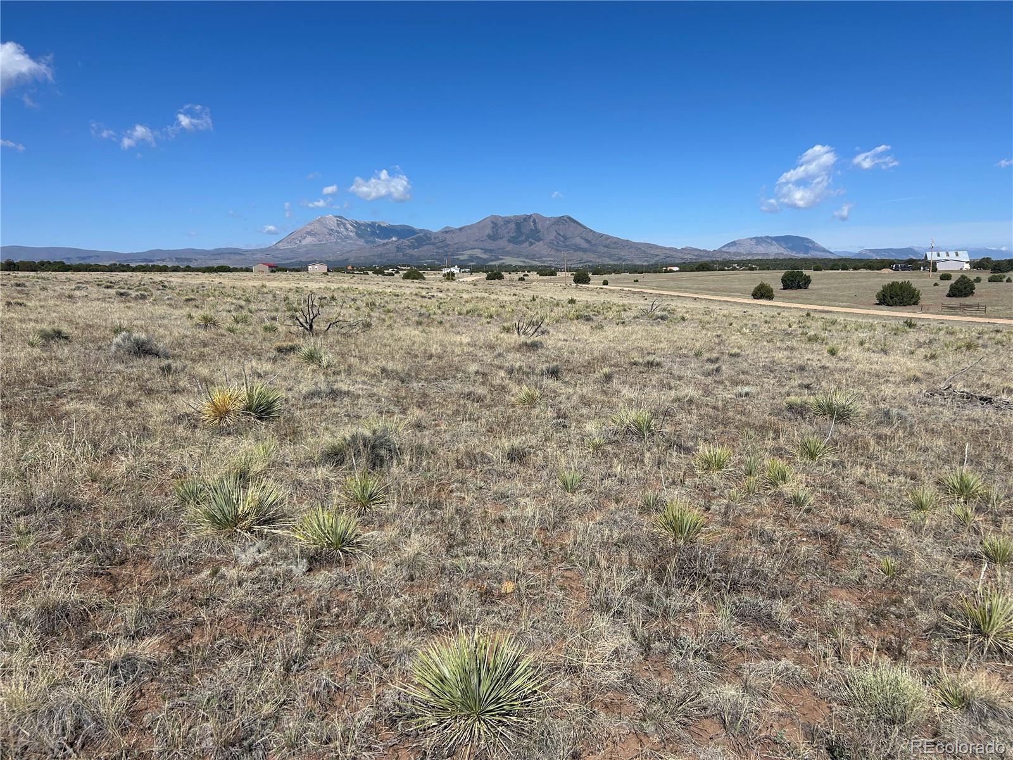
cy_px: 380
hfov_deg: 67.3
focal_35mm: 26
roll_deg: +1.4
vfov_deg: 53.1
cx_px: 506
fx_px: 761
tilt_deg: -6.5
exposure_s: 1/6211
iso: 50
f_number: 1.5
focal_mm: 5.7
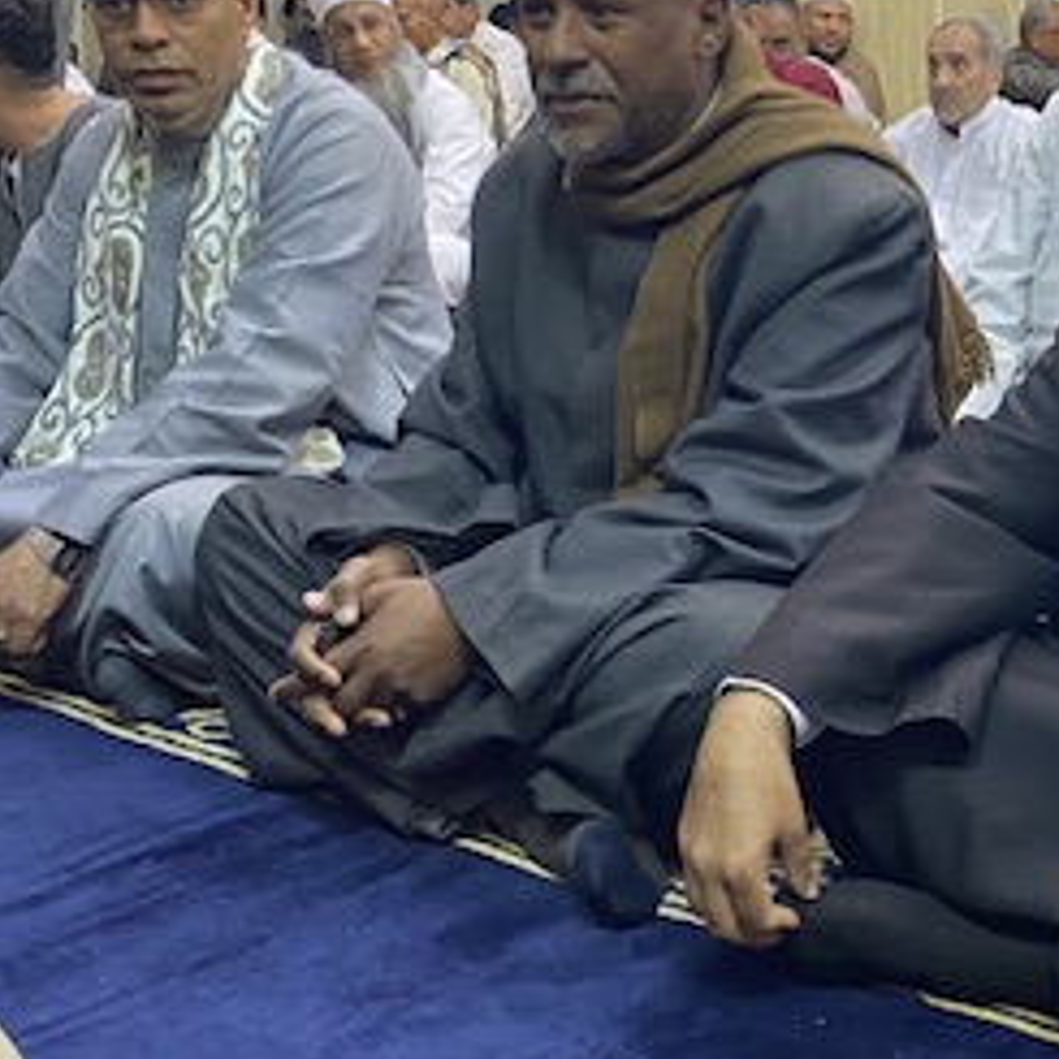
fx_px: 2077
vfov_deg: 28.5
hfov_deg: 28.1
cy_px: 419
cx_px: 826
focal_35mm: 60
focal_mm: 4.25
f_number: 1.8
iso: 320
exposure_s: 1/50
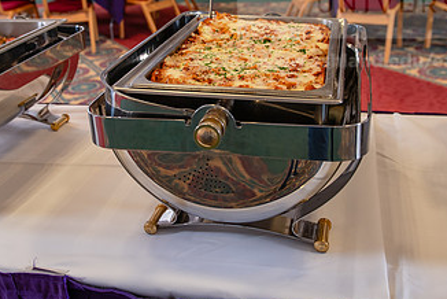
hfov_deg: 41.0
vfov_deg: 27.9
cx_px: 196
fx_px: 597
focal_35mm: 48
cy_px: 90
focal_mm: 27
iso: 500
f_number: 3.5
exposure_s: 1/125
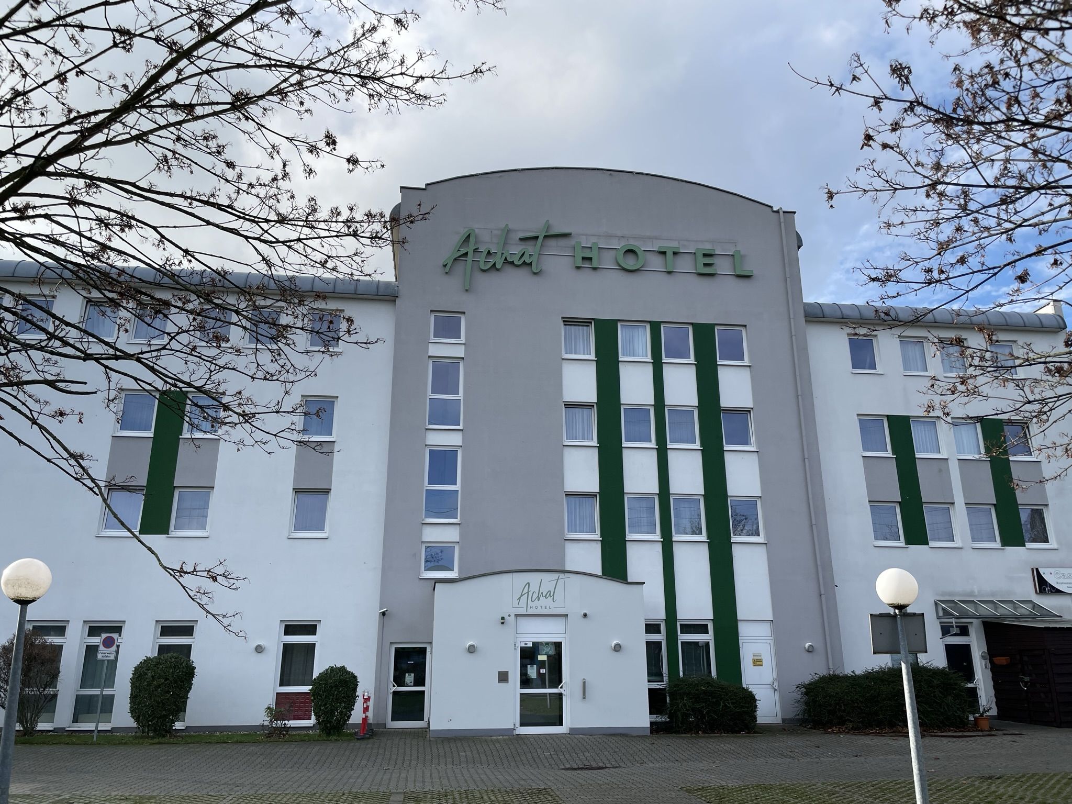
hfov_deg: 67.3
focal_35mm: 26
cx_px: 536
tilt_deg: +17.3
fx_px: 805
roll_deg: +0.6
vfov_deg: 53.1
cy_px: 402
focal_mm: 4.2
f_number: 1.6
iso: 32
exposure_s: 1/2174
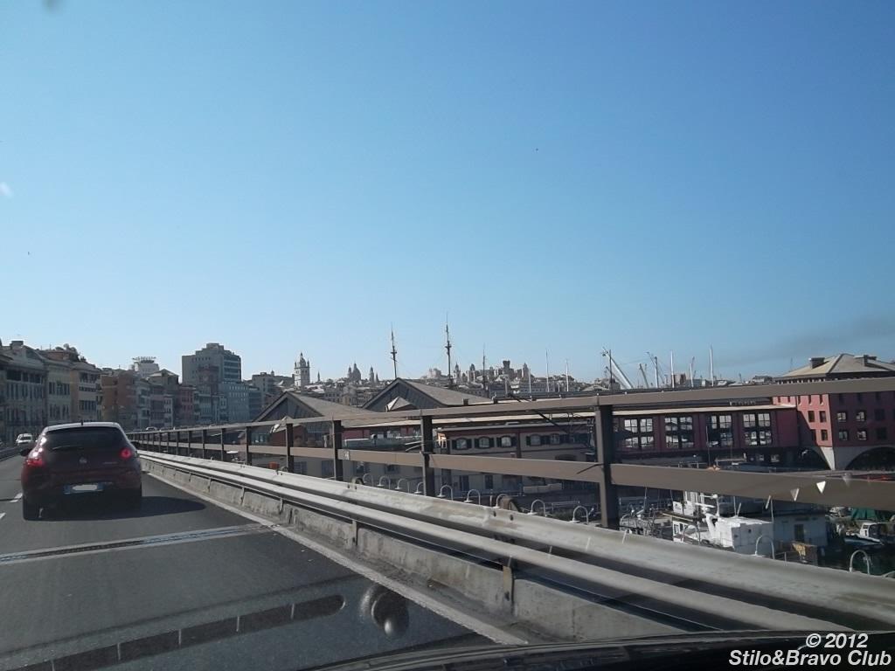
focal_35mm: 32
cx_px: 448
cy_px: 336
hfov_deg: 56.8
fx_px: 827
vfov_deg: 44.2
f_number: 3.7
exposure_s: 1/680
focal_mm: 5.7
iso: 80
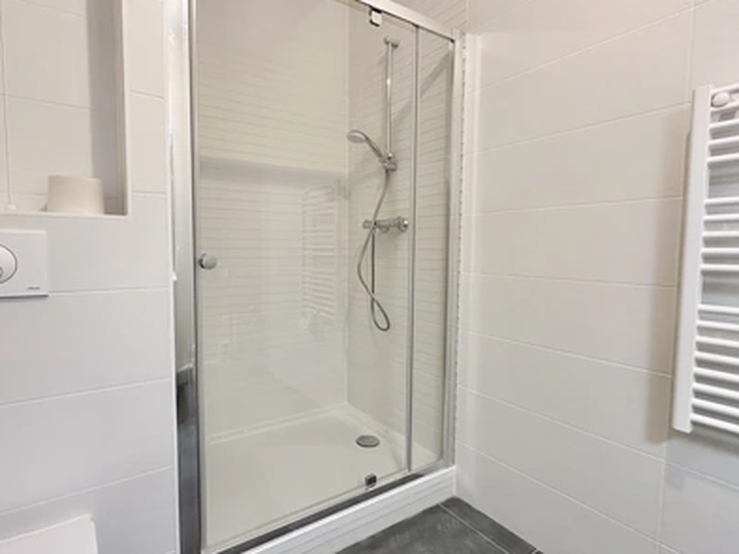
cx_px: 339
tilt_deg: -3.6
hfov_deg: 84.5
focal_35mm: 19
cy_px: 276
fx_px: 406
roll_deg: -0.5
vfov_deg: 68.7
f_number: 2.2
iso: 200
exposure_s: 1/50
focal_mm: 2.22
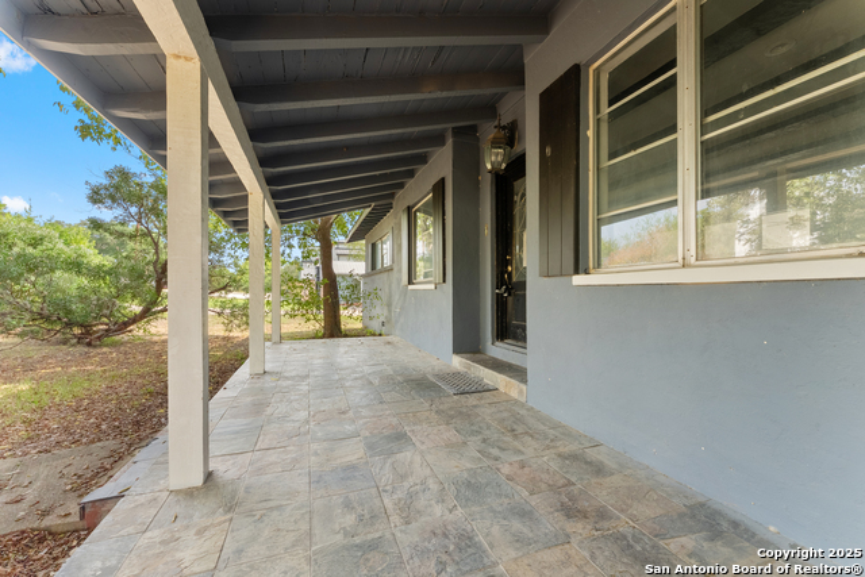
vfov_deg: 81.2
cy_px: 288
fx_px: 336
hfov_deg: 104.2
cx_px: 432
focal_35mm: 14
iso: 250
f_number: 14
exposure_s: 1/5
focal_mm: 14
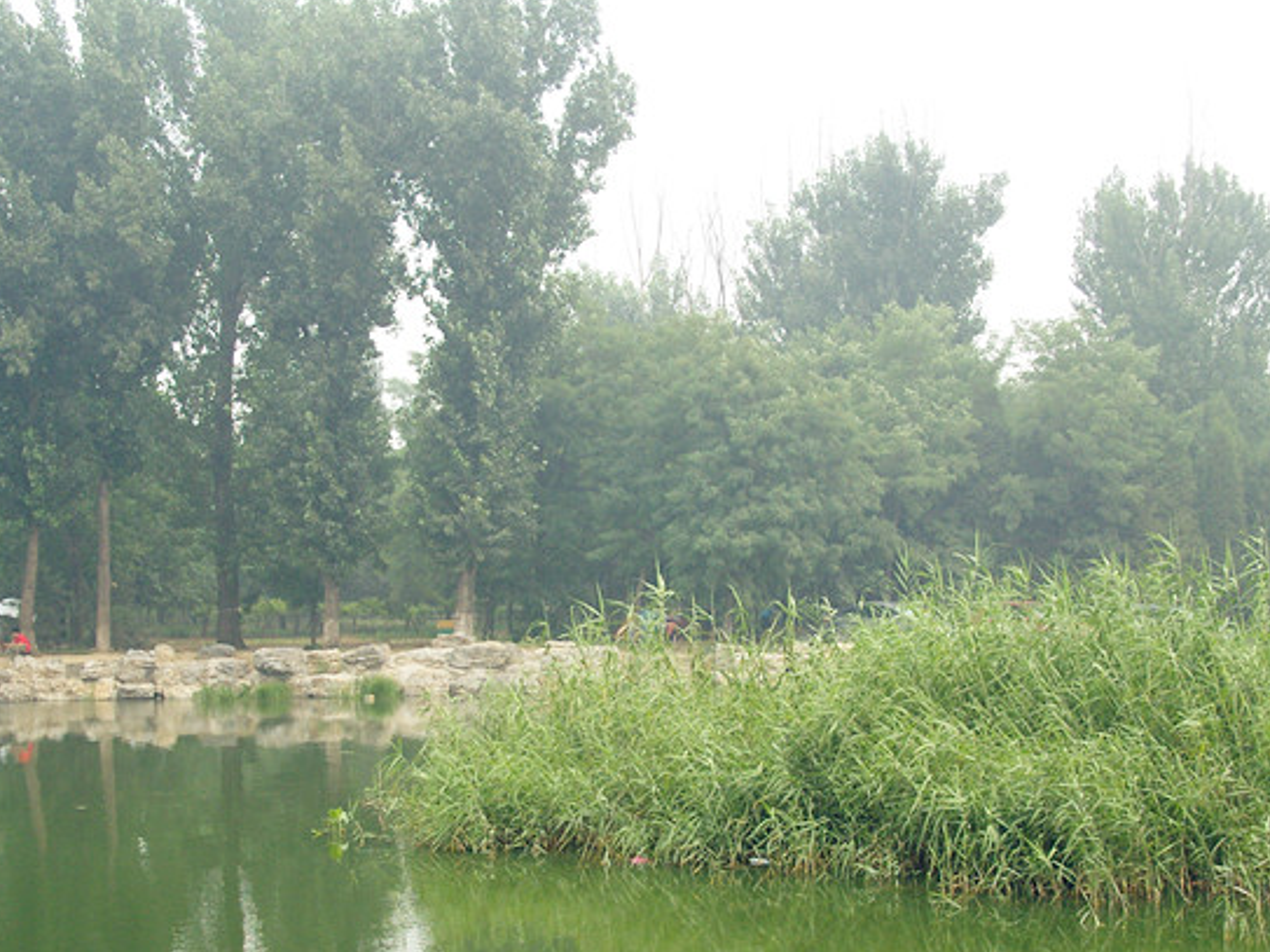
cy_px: 688
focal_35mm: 56
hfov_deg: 34.3
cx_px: 561
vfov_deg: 25.8
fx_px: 2054
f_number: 2.8
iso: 80
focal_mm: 7.8
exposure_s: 1/640
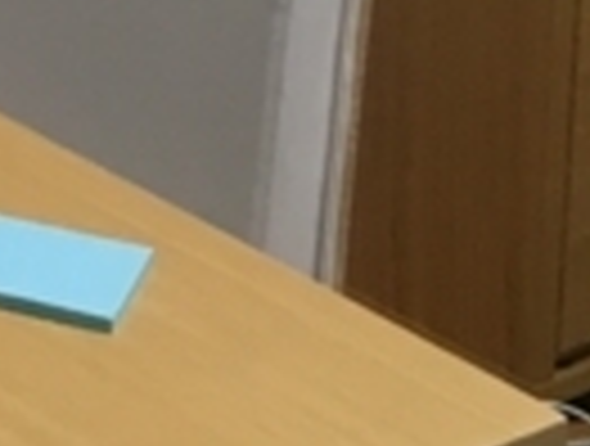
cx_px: -1018
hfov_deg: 7.8
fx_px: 3863
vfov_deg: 6.1
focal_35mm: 226
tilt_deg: -10.7
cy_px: -942
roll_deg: +0.6
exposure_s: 1/30
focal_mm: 4.15
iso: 80
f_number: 2.2
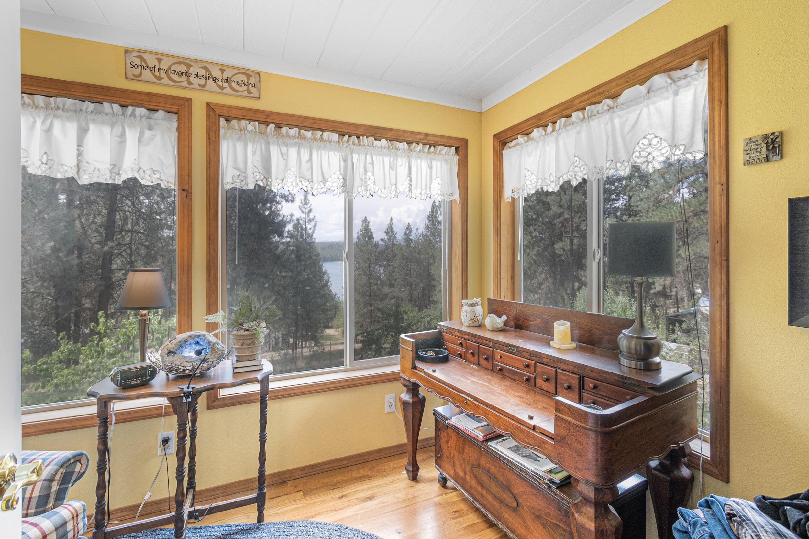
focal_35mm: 15
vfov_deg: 77.3
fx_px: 337
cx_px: 404
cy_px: 270
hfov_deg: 100.4
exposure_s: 1/10
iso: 800
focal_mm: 10
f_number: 8
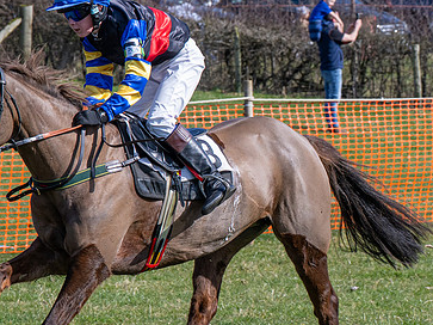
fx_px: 2951
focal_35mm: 236
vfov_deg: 6.3
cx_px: 167
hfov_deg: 8.4
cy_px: 166
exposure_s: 1/1250
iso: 200
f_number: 5
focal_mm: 70
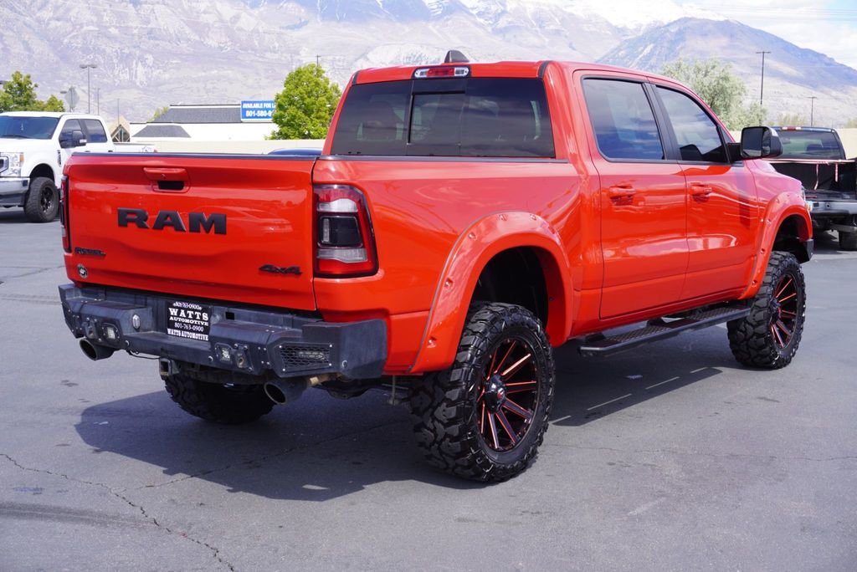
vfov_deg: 29.0
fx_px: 1108
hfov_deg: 42.3
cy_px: 286
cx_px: 428
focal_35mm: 46
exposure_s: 1/100
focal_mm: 31
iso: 100
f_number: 8
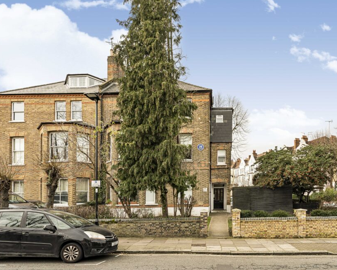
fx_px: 208
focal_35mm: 21
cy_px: 133
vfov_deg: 66.0
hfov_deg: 77.3
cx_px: 200
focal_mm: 17.7
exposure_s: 1/50
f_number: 13
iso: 200
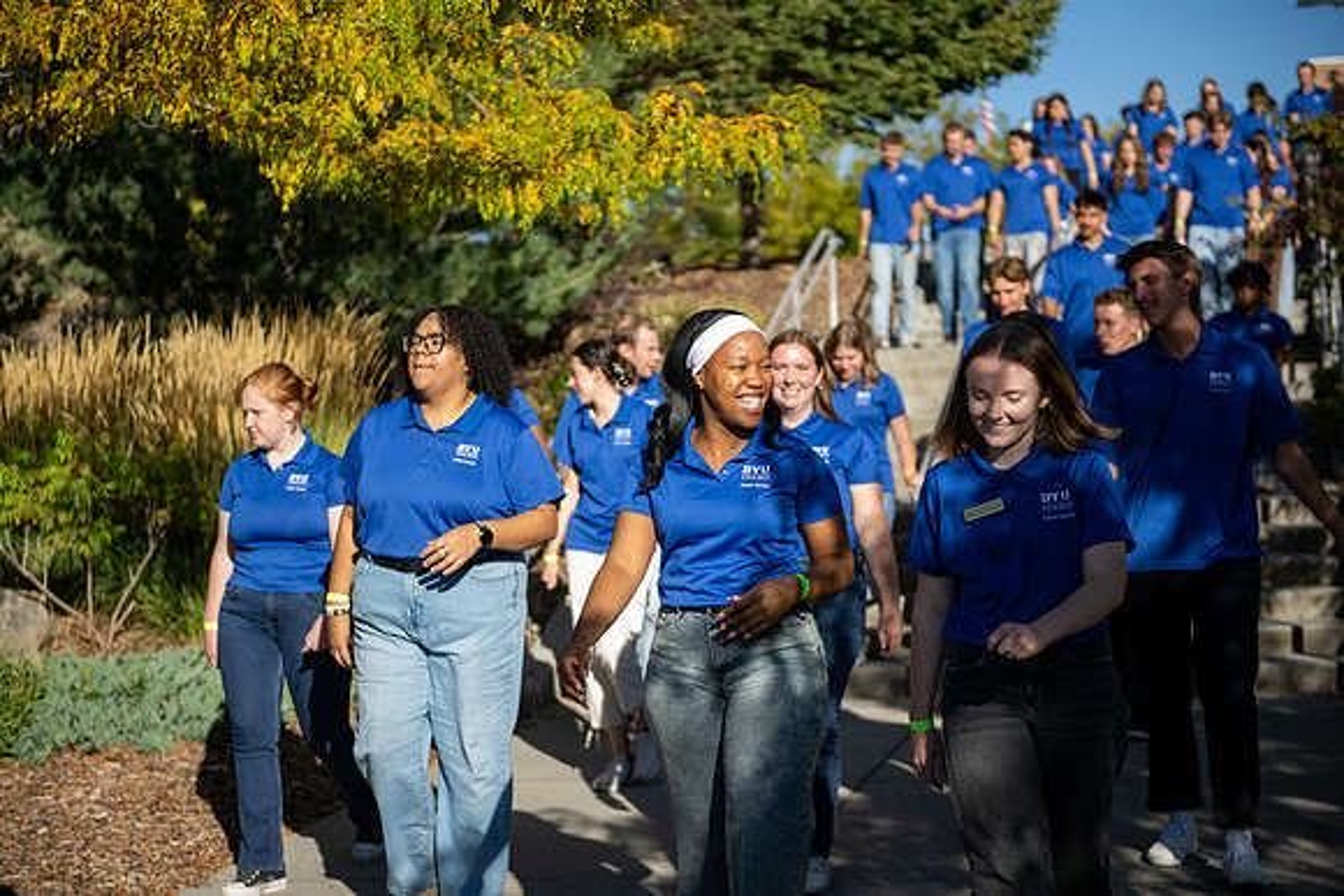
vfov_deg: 19.5
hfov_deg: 28.8
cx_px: 672
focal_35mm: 70
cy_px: 448
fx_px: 2614
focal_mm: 70
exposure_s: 1/1250
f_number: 2.8
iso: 100
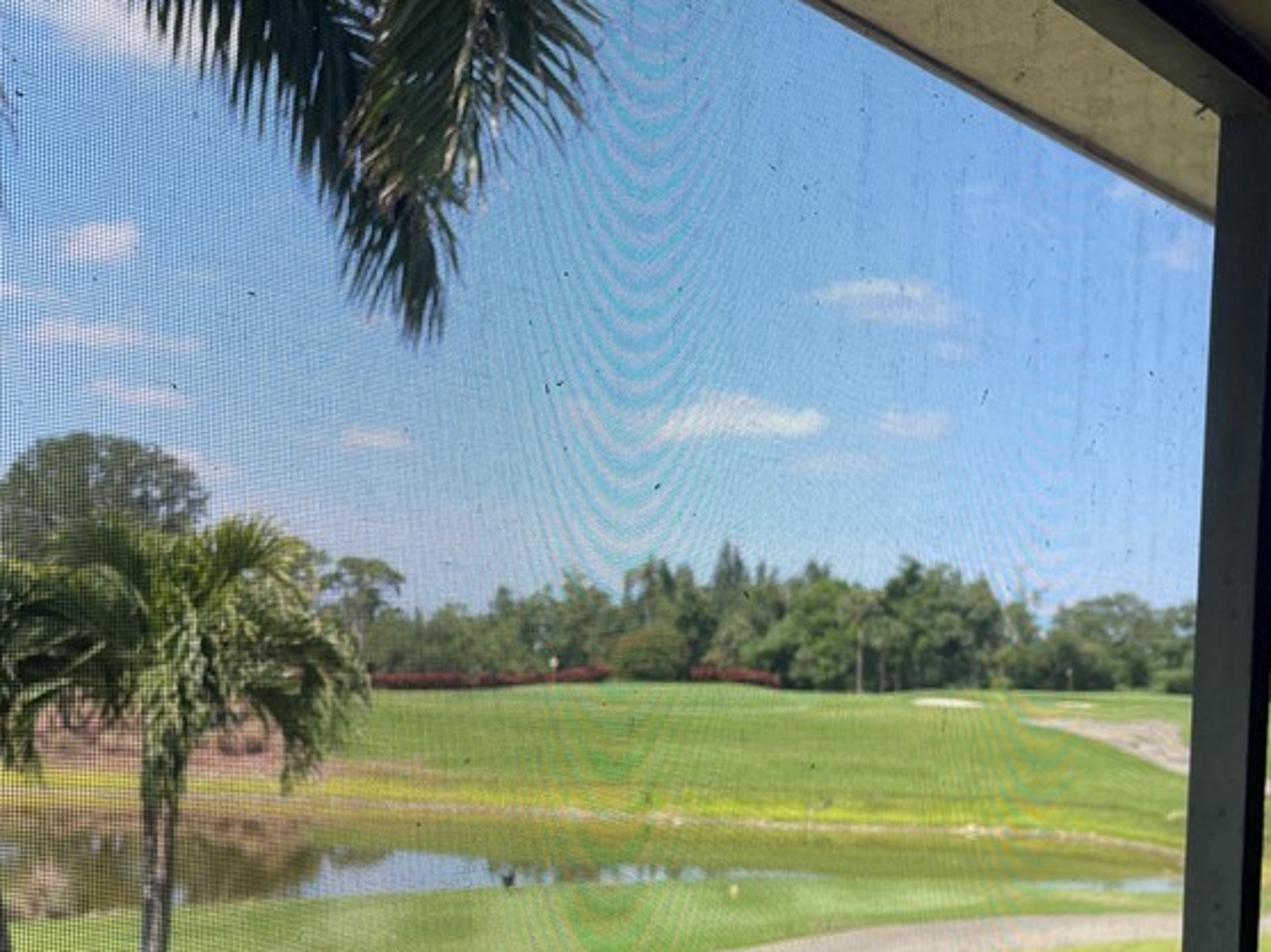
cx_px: 470
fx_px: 1688
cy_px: 717
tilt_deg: -2.8
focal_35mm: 46
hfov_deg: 40.9
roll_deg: -2.6
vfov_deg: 30.9
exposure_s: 1/1667
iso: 32
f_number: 1.6
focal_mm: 5.1
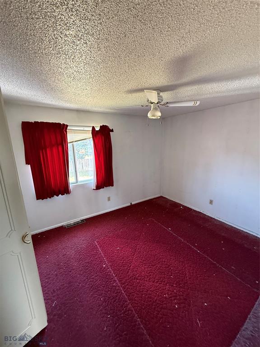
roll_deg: +1.4
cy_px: 174
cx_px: 130
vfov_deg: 102.1
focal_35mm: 14
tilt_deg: -12.2
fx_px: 140
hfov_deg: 85.7
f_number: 2.2
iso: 400
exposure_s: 1/60
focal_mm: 2.22
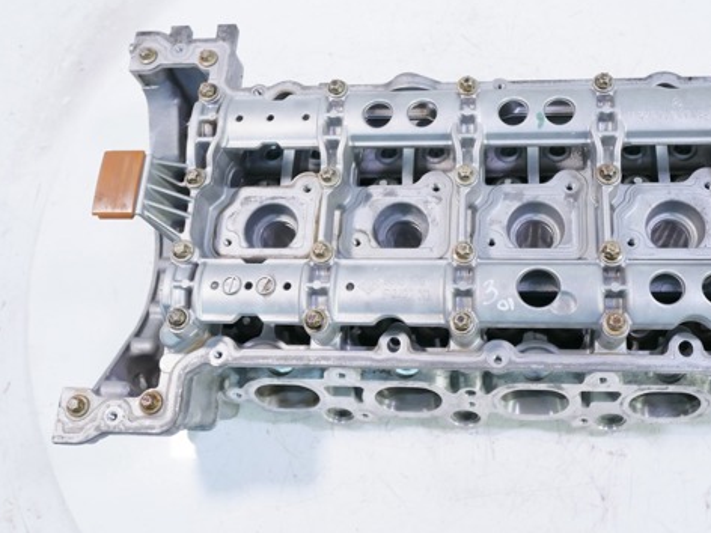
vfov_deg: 37.7
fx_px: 781
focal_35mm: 38
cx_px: 420
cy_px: 232
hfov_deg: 48.7
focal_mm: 14
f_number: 3.7
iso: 250
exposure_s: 1/60
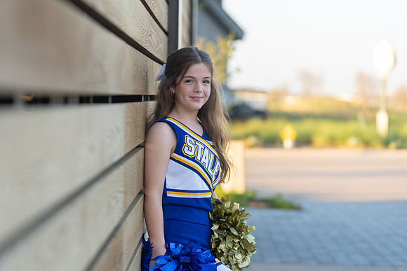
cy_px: 136
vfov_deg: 14.3
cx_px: 204
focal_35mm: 96
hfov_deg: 21.2
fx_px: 1086
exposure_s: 1/320
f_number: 2.8
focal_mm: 96
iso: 200
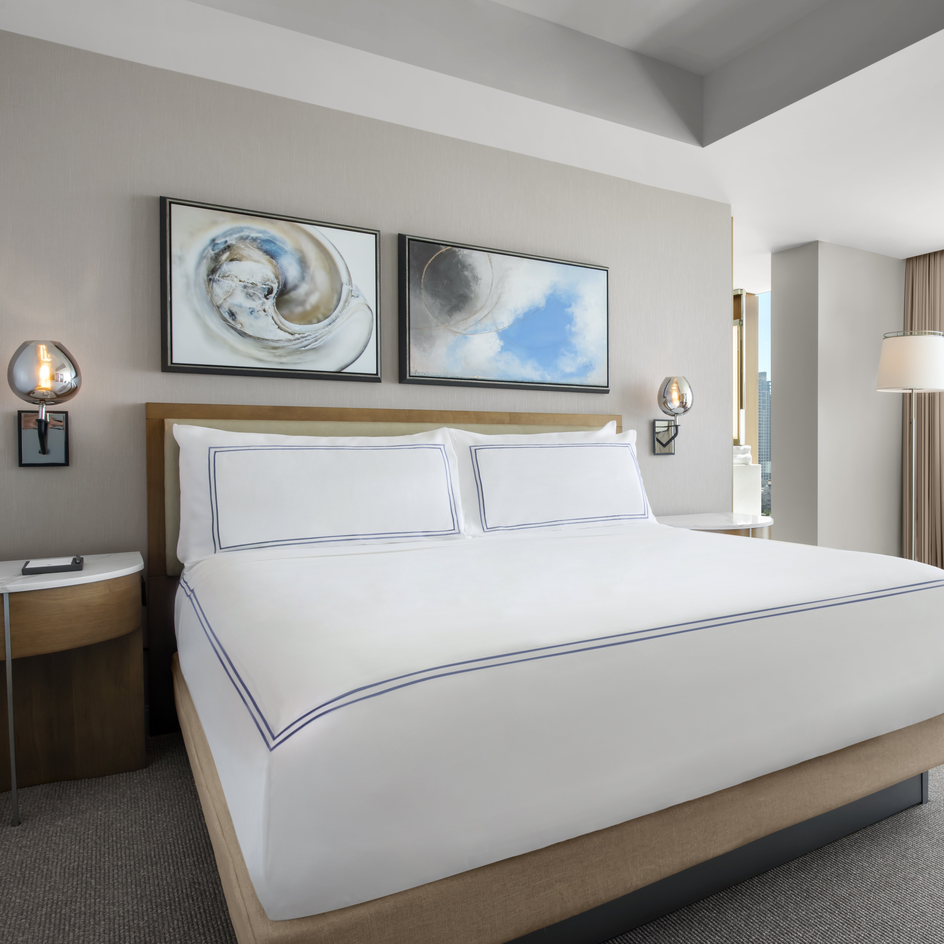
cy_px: 464
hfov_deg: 58.2
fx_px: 802
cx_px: 695
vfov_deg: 60.9
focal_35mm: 26
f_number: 14
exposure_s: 1/5
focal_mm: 20
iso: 200
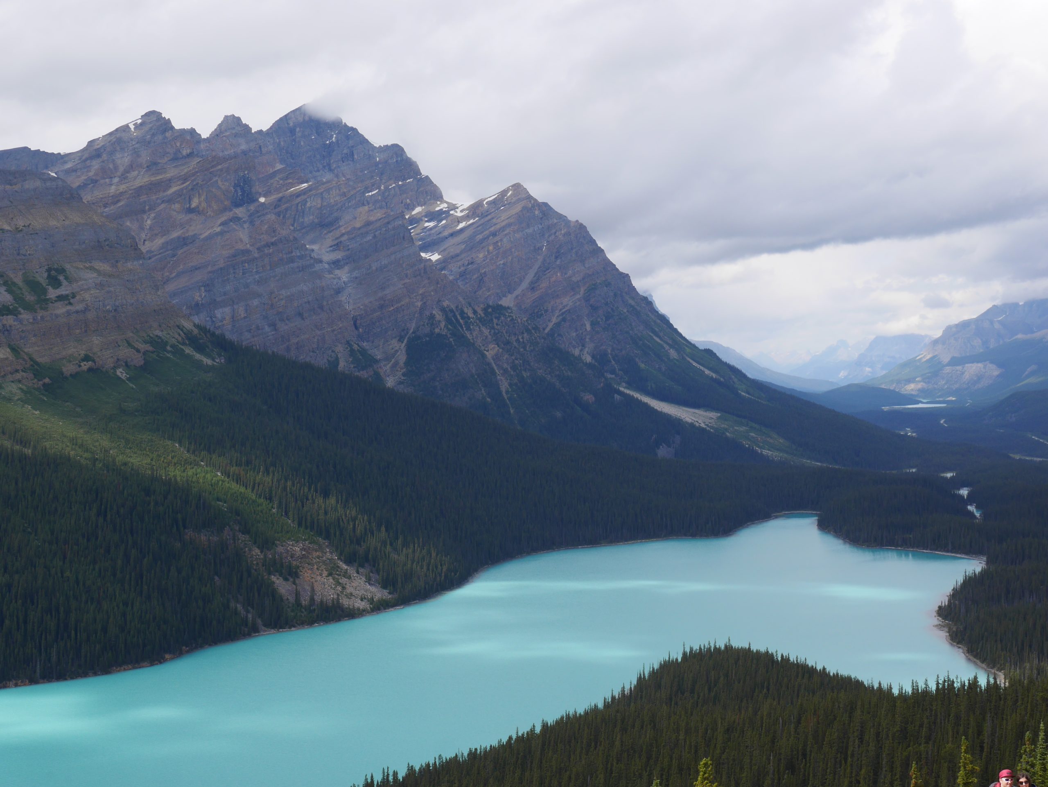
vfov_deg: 30.3
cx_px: 524
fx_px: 1454
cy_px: 394
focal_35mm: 48
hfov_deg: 39.6
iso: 200
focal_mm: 24
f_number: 9
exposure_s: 1/250
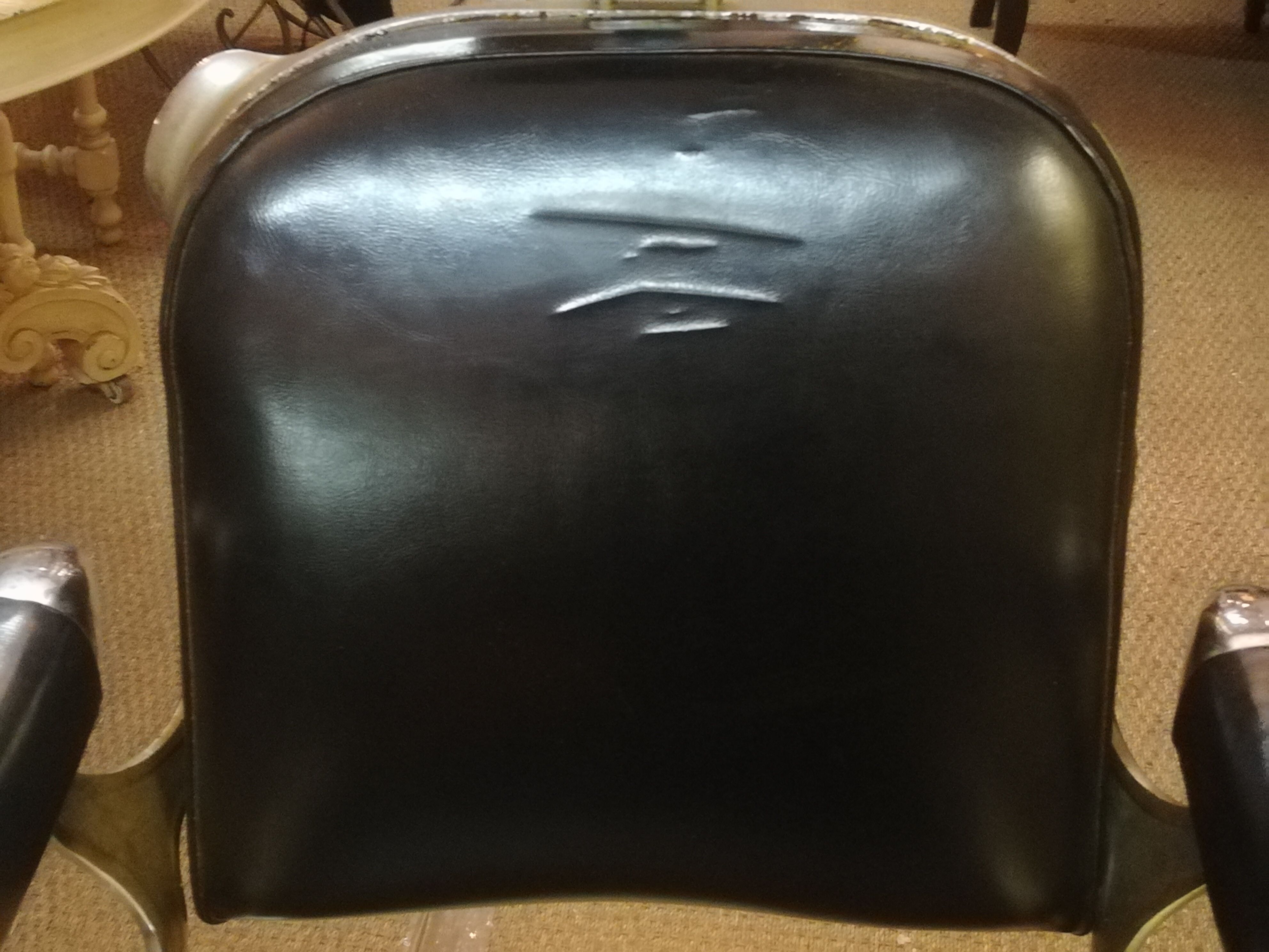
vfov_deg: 29.1
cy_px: 476
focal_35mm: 50
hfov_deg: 38.2
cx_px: 634
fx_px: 1833
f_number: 2.2
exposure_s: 1/14.3
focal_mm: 3.83
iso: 800
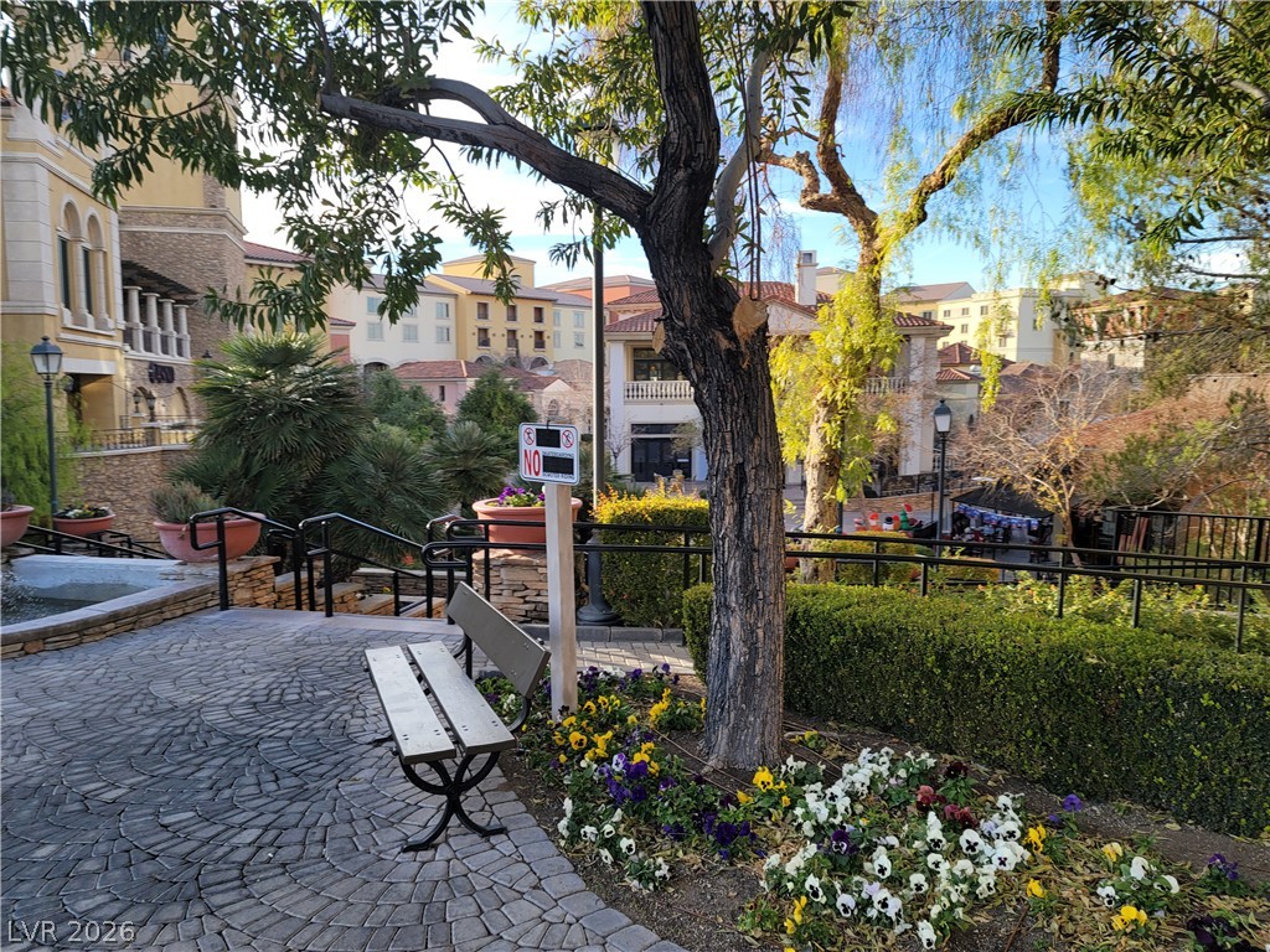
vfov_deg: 54.9
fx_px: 917
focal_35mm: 25
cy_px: 476
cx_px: 635
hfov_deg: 69.4
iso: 20
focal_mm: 7
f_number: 1.8
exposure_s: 1/226
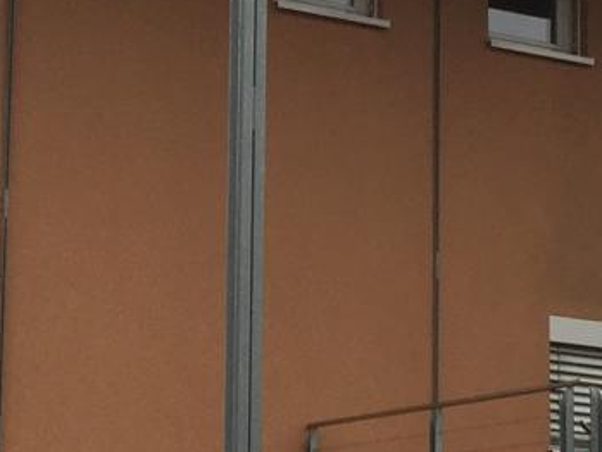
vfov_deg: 11.1
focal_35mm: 133
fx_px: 2314
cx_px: -74
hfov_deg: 14.5
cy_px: 347
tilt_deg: +7.8
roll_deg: -1.4
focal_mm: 4.15
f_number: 2.2
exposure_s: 1/100
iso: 50
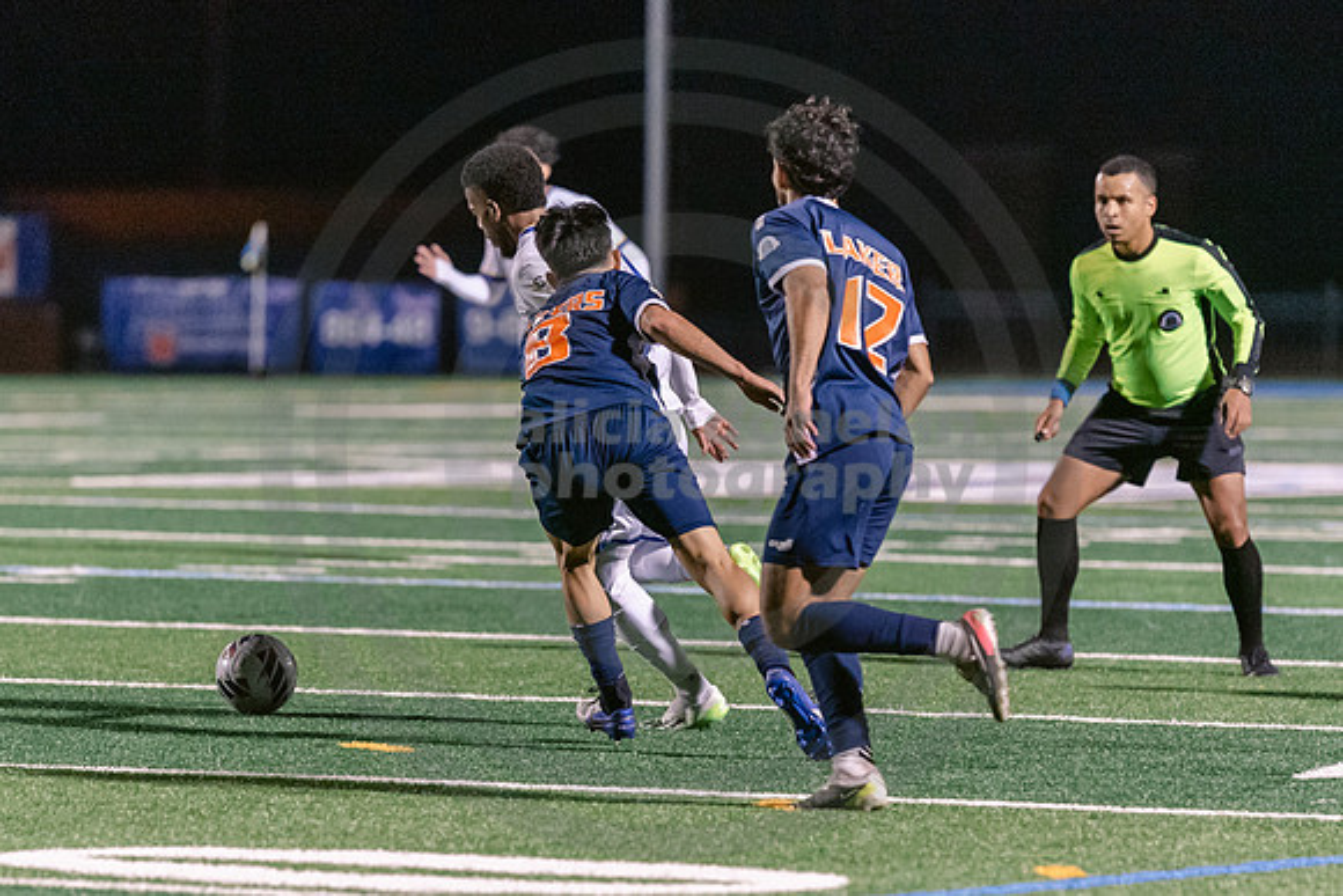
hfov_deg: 5.8
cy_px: 719
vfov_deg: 3.9
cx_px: 635
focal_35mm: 353
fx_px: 13185
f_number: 3
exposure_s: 1/1000
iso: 3200
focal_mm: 200
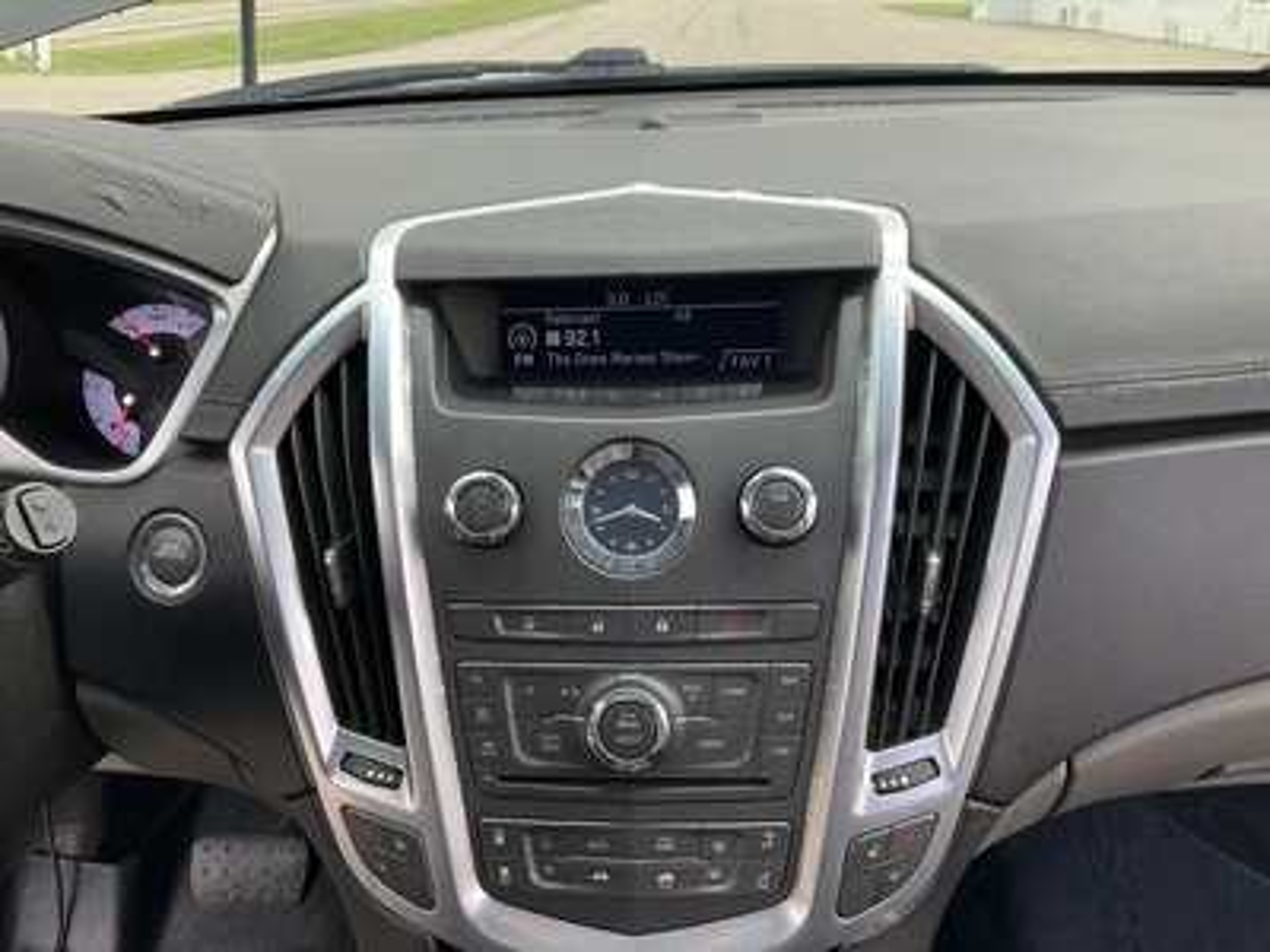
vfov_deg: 48.2
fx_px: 1064
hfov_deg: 61.7
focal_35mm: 29
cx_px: 635
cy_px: 476
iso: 16
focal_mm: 3
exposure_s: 1/122
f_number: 1.8
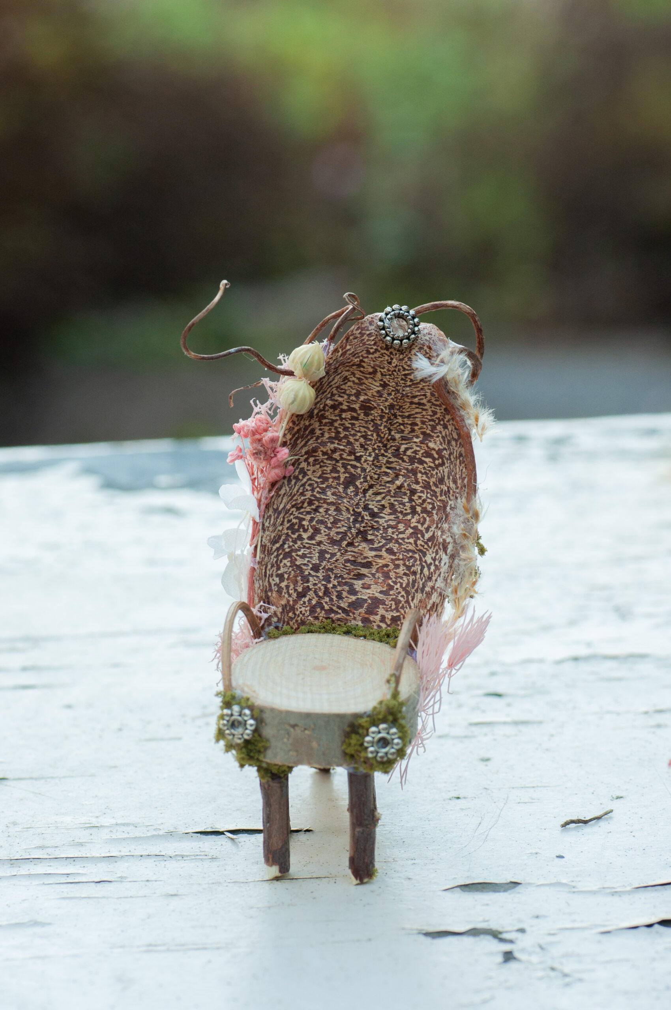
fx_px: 3784
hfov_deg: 10.1
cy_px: 505
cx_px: 336
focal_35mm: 135
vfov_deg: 15.2
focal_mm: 90
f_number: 10
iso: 640
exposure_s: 1/80
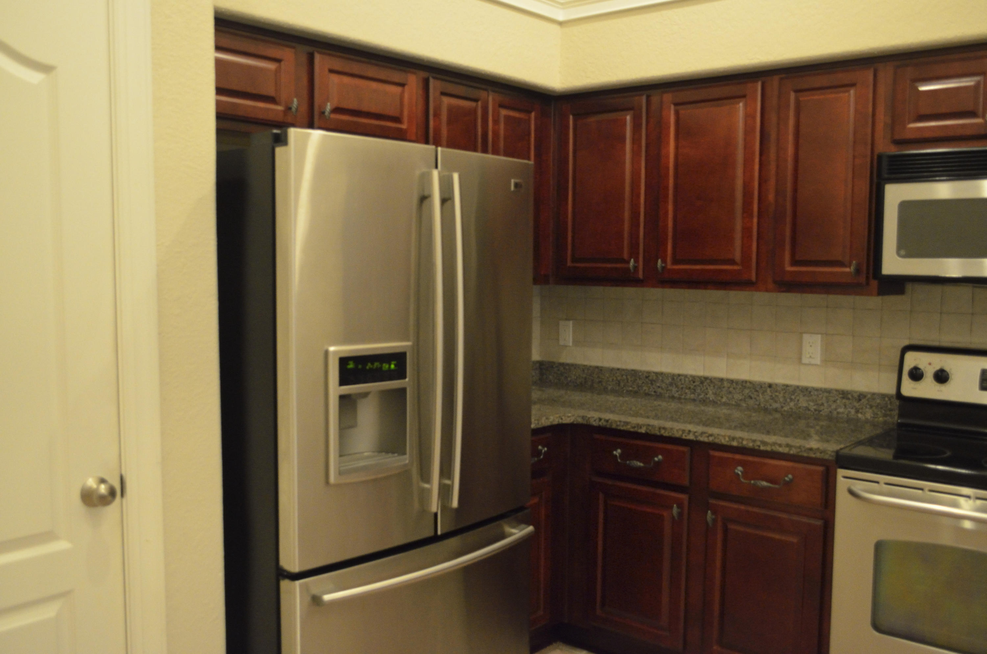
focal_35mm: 33
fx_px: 903
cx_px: 494
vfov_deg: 39.8
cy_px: 327
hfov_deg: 57.3
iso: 2500
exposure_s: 1/30
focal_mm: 22
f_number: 4
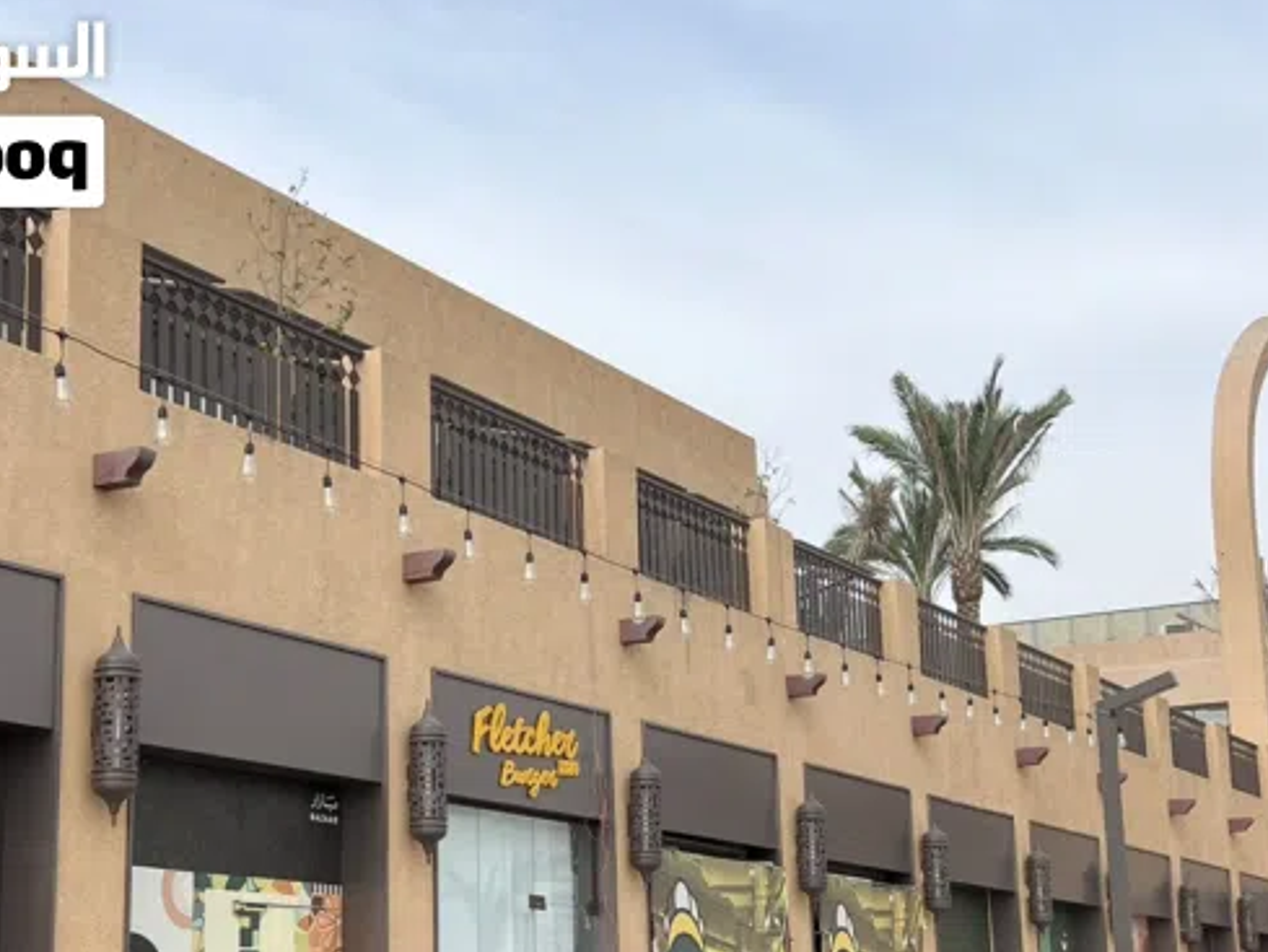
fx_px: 1246
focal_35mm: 34
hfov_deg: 53.5
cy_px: 581
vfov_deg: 41.6
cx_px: 495
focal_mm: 5.7
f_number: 1.5
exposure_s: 1/3831
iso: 50
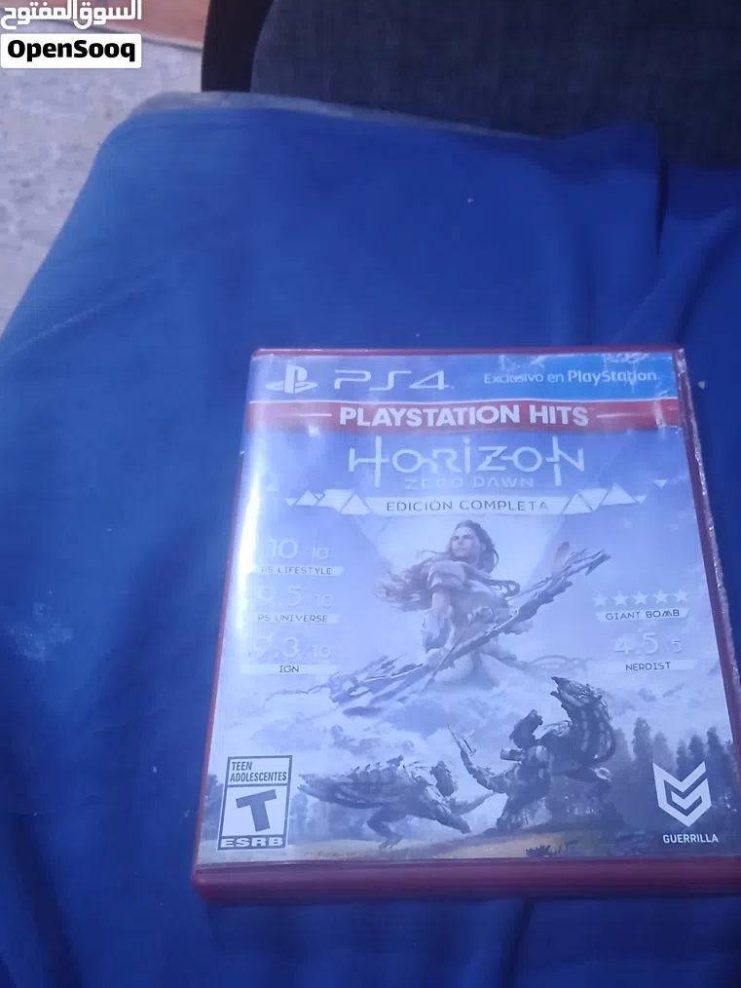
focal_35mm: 35
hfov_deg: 40.4
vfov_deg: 51.8
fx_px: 999
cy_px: 640
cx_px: 475
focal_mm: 3.98
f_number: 1.8
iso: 500
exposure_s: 1/25
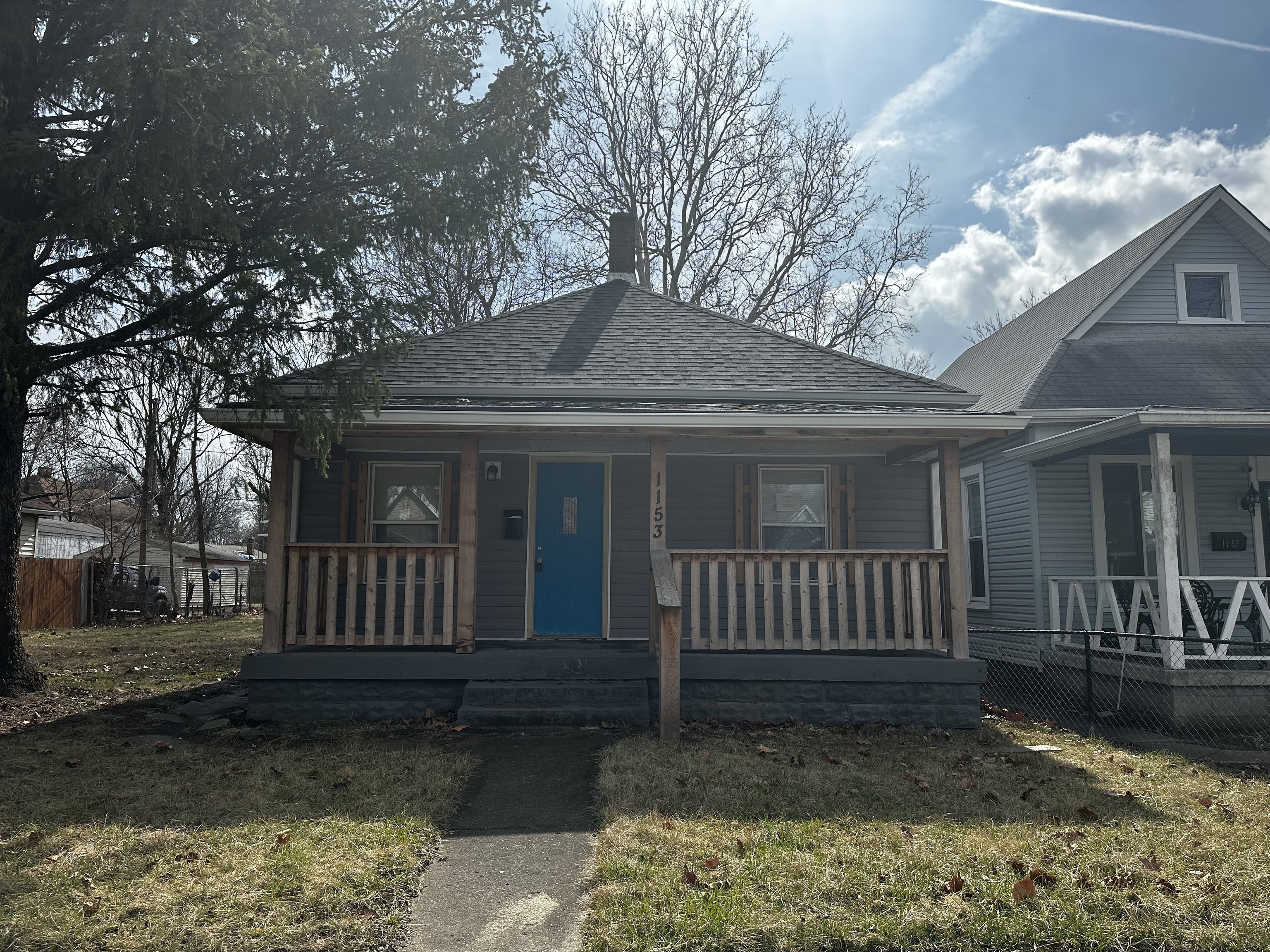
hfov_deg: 71.6
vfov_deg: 56.8
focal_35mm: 24
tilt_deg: +6.6
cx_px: 635
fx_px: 881
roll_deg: -0.5
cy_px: 476
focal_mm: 6.86
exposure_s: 1/6623
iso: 80
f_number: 1.78
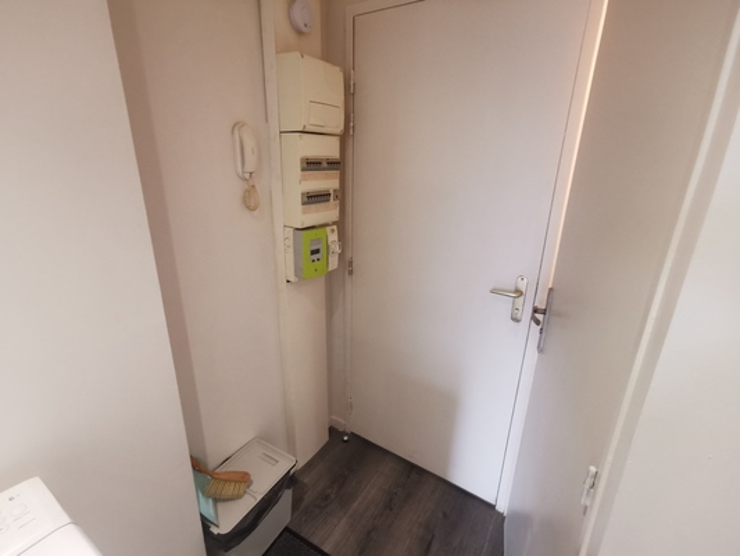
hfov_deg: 91.0
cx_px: 370
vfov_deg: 74.8
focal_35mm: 17
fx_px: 363
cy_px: 278
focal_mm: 2.26
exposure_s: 1/25
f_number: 2.2
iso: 320
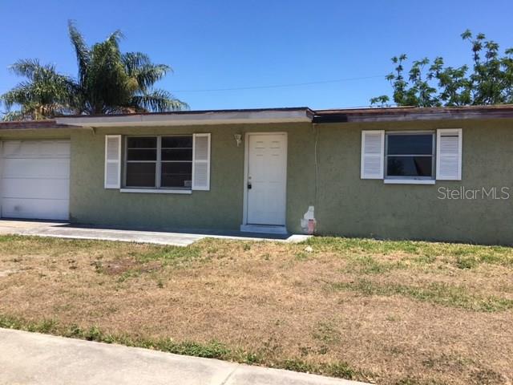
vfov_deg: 48.2
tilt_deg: +1.8
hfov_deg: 61.7
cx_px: 256
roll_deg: -1.6
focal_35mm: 29
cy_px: 192
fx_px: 430
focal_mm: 4.15
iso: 25
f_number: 2.2
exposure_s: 1/1202
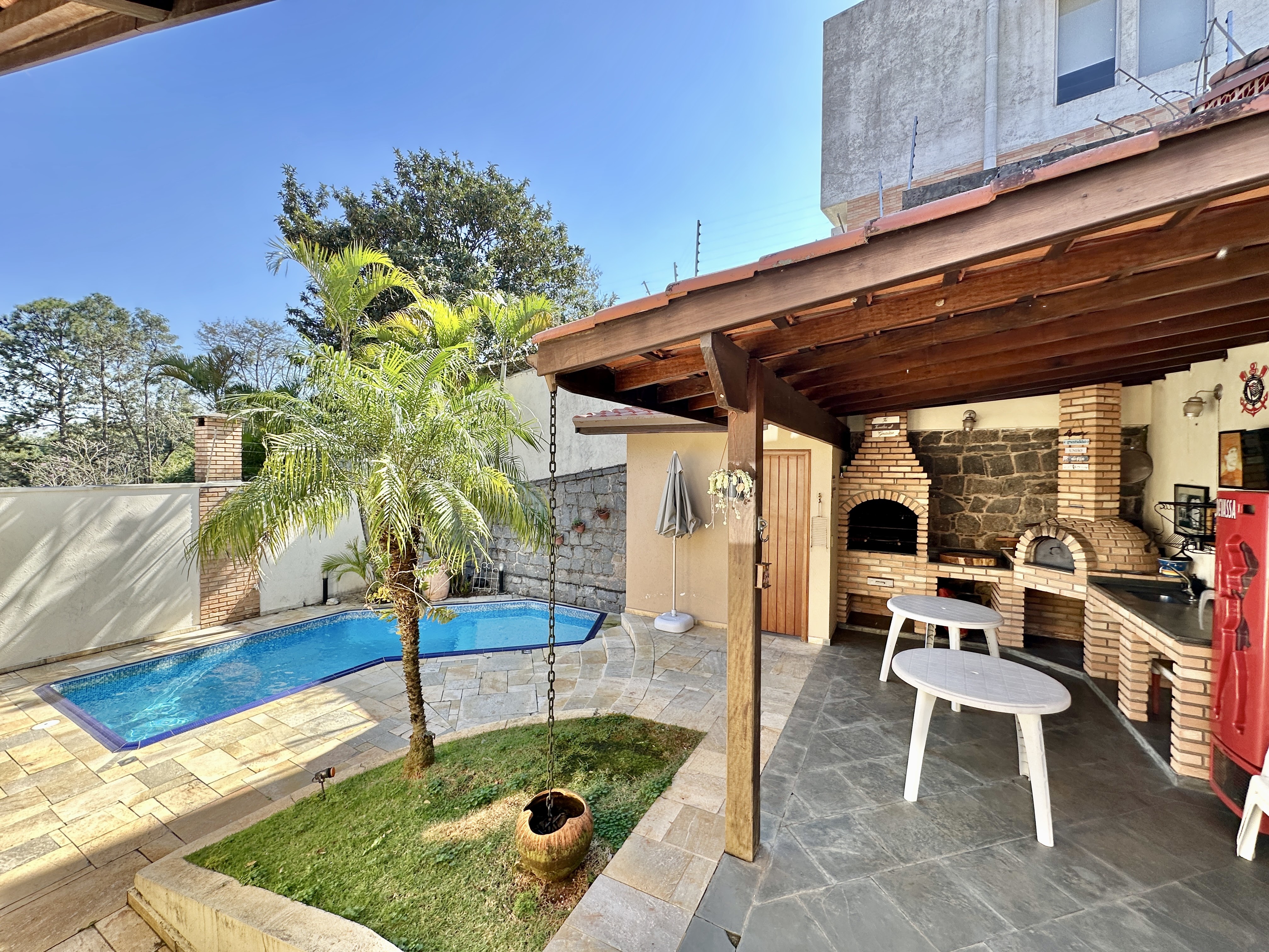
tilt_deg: -0.5
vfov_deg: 85.7
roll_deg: -0.7
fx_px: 513
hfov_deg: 102.1
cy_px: 476
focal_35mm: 14
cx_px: 634
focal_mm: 2.22
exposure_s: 1/258
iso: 40
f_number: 2.2
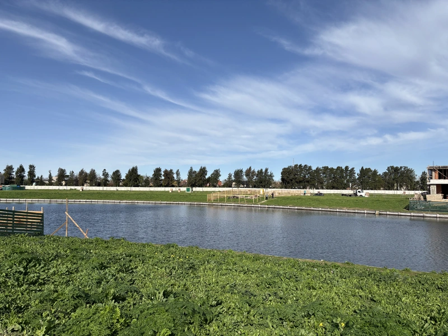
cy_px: 168
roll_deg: -0.9
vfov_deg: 53.1
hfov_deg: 67.3
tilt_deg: +1.9
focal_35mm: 26
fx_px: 336
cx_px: 224
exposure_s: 1/5618
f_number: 1.6
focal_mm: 5.96
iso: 50
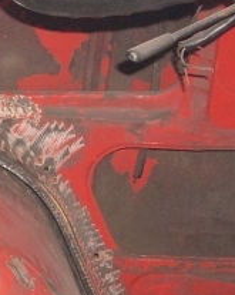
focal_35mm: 131
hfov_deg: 11.3
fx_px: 1141
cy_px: 200
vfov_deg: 14.7
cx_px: -115
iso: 200
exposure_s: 1/60
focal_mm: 6.2
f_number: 2.8
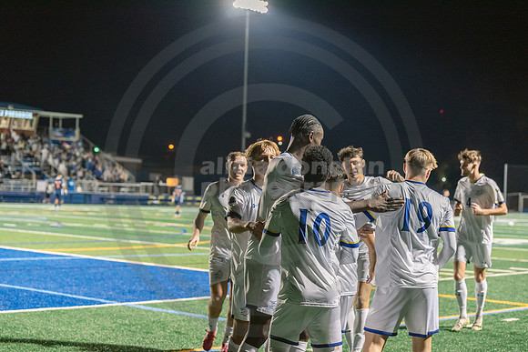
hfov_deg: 28.8
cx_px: 264
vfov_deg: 19.5
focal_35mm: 70
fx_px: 1027
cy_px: 176
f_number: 3.2
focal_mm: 70
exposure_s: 1/250
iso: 2500
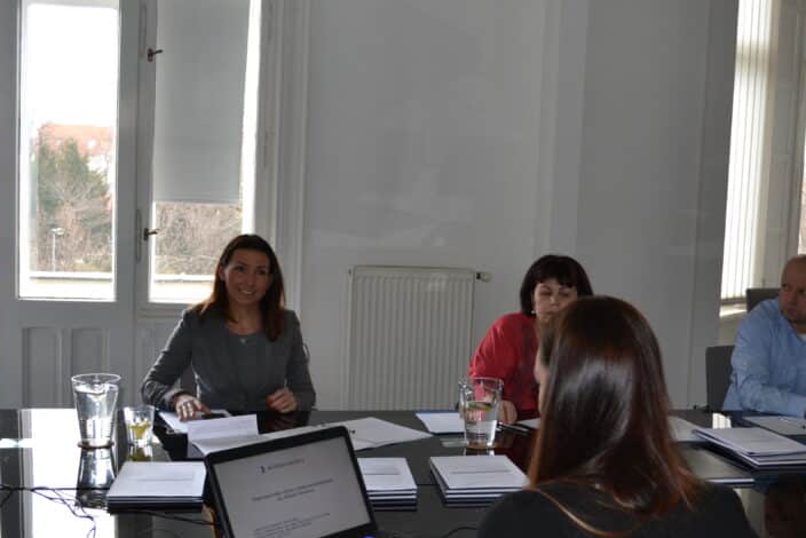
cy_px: 298
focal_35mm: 48
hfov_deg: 41.0
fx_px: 1075
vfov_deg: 28.1
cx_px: 467
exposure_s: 1/100
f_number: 4
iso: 400
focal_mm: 22
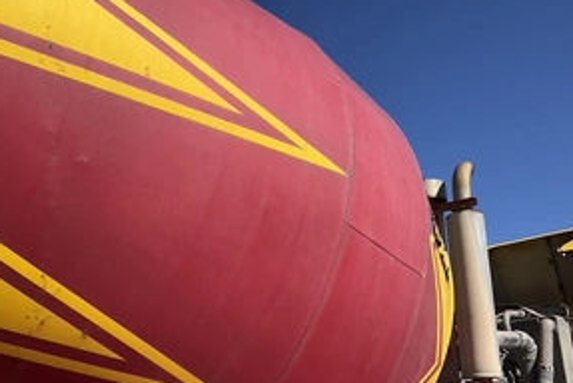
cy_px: 257
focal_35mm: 42
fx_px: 669
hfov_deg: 46.3
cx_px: 276
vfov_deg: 31.7
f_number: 1.8
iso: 25
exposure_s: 1/1912
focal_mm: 3
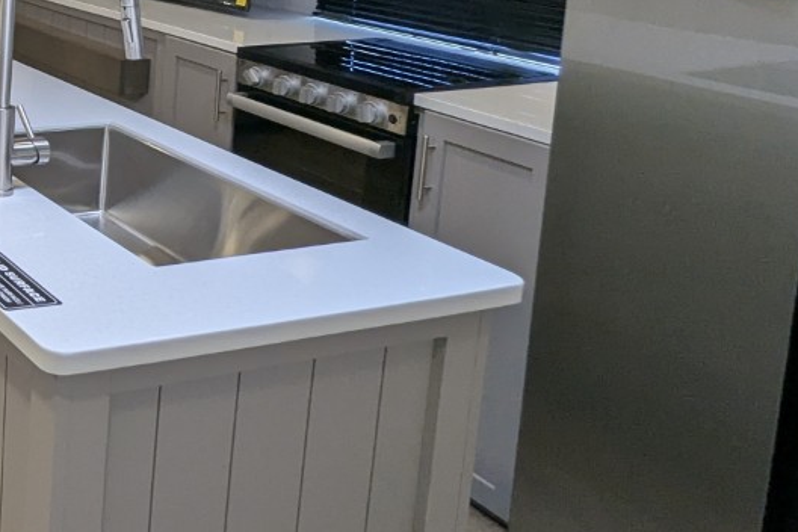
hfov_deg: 33.7
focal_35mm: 44
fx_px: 975
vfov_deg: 28.4
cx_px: -212
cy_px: -17
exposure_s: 1/120
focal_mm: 2.35
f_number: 2.2
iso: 127
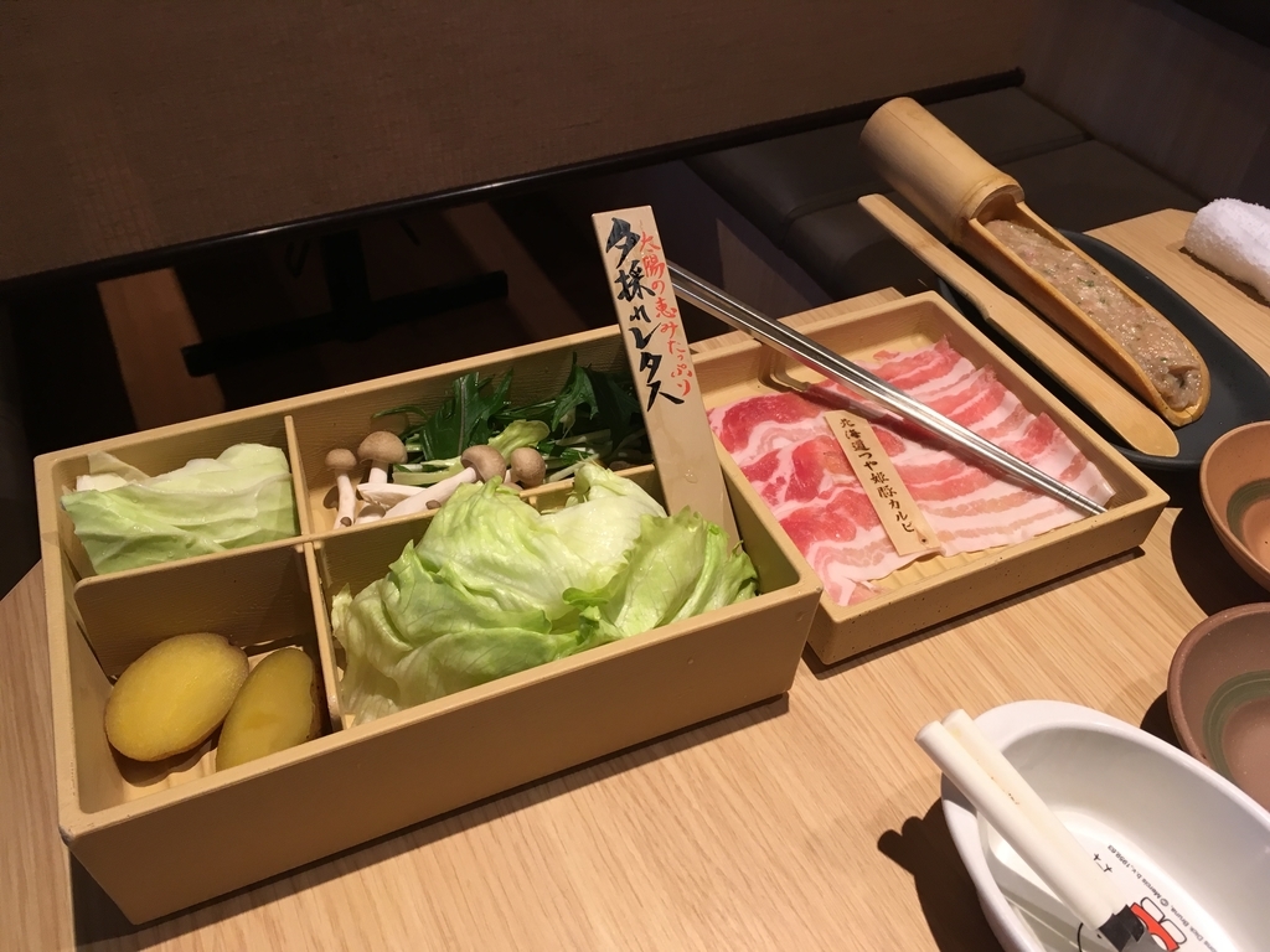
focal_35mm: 29
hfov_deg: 61.7
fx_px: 1064
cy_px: 476
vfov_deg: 48.2
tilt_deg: -42.2
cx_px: 635
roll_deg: -2.7
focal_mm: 4.15
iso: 50
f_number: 2.2
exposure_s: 1/30
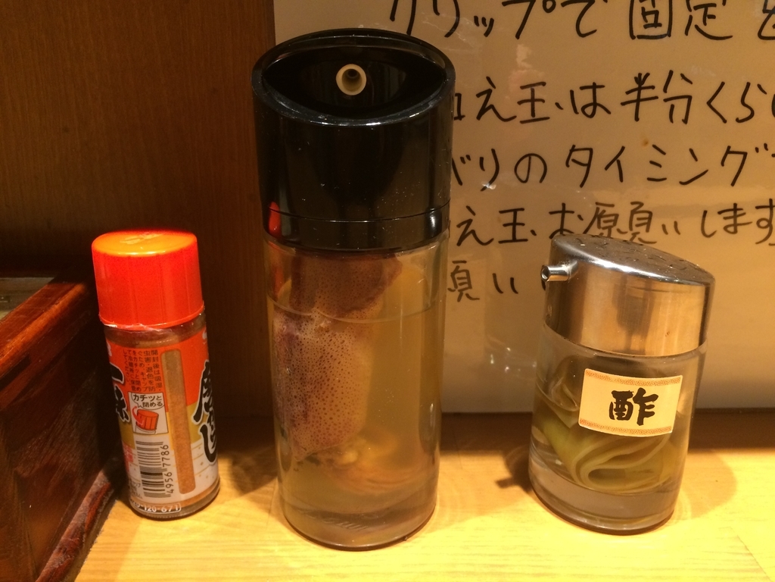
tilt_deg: -19.7
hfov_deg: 61.7
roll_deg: -1.2
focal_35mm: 29
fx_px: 649
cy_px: 291
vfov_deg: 48.2
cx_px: 388
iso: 250
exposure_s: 1/33
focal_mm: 4.15
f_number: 2.2
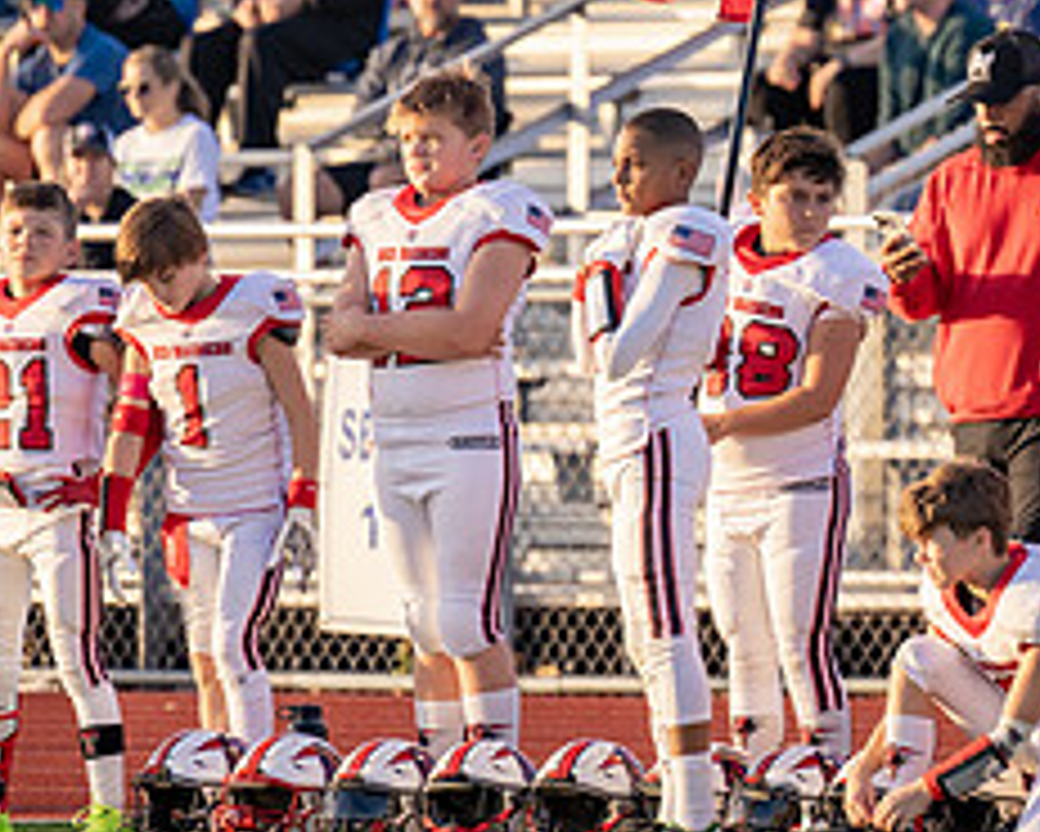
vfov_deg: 2.5
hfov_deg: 3.1
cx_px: 618
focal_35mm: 620
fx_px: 19092
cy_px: 336
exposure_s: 1/1250
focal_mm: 218
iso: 500
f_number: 4
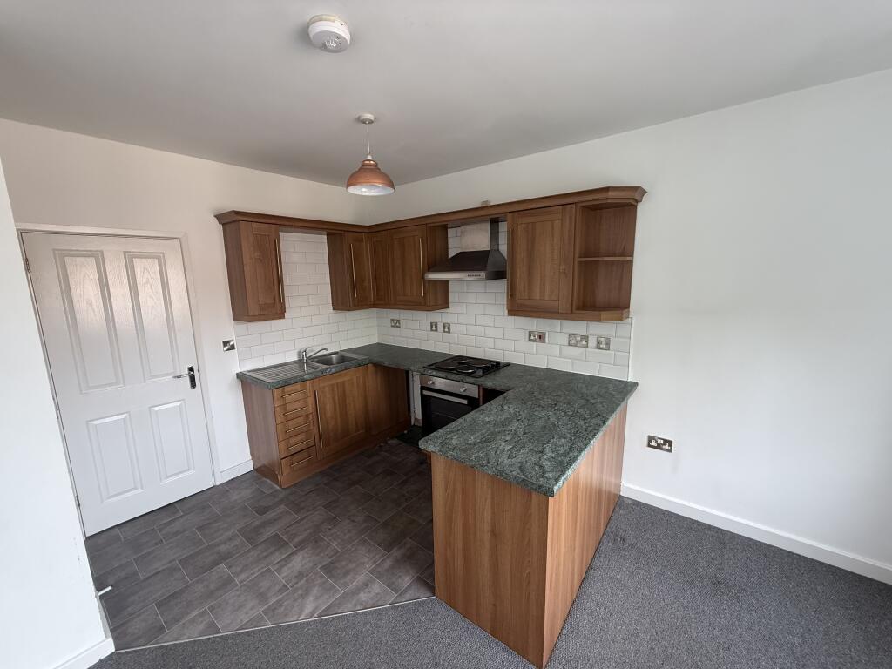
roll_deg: +0.9
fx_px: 361
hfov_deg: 102.1
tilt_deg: -9.6
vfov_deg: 85.7
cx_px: 446
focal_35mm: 14
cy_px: 334
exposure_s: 1/99
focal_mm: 2.22
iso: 250
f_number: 2.2
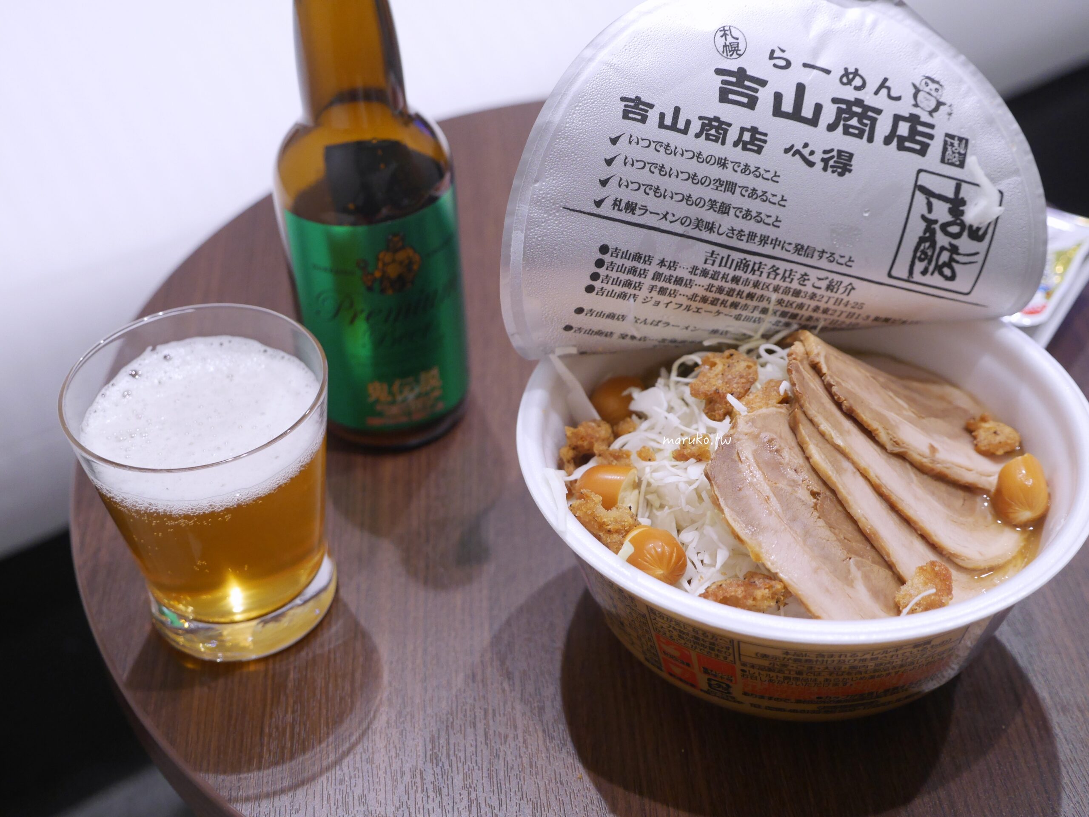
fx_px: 1448
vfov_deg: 31.5
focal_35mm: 46
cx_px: 544
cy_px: 408
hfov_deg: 41.2
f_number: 2.8
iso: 1000
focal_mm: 23
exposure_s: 1/60
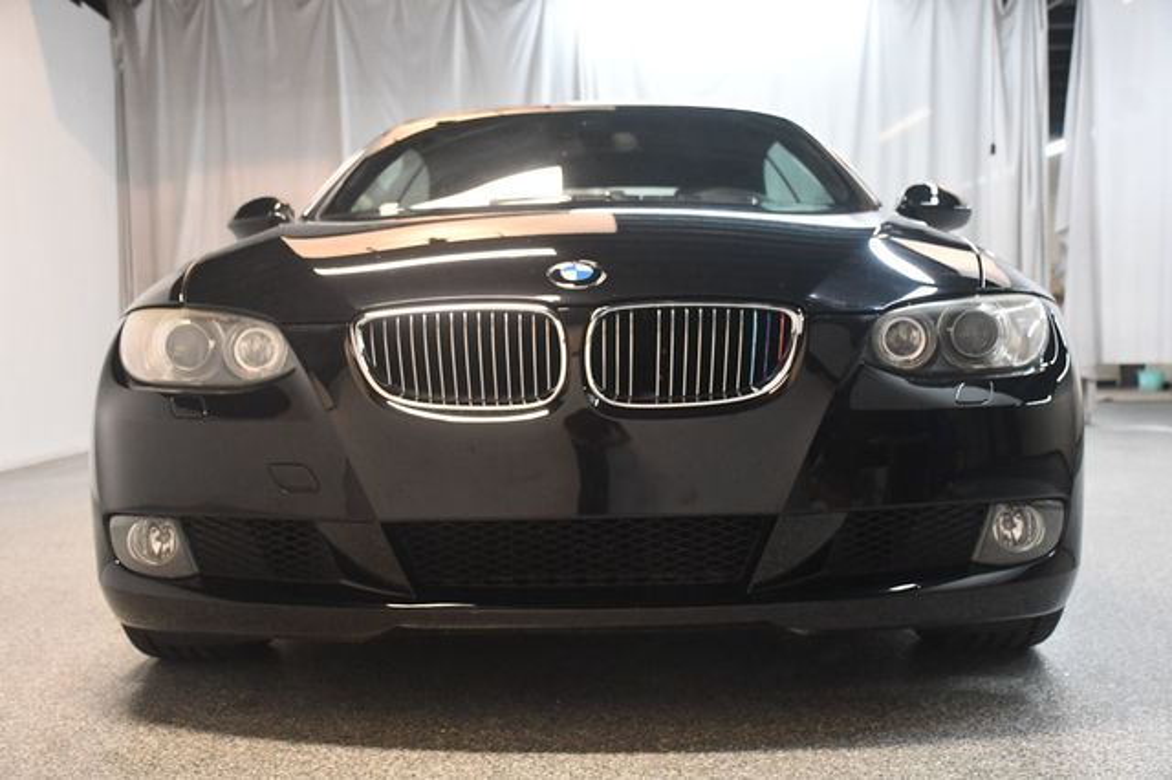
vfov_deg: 29.8
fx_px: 1464
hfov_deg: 43.6
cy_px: 390
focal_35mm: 45
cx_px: 586
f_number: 4
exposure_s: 1/125
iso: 3200
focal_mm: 30
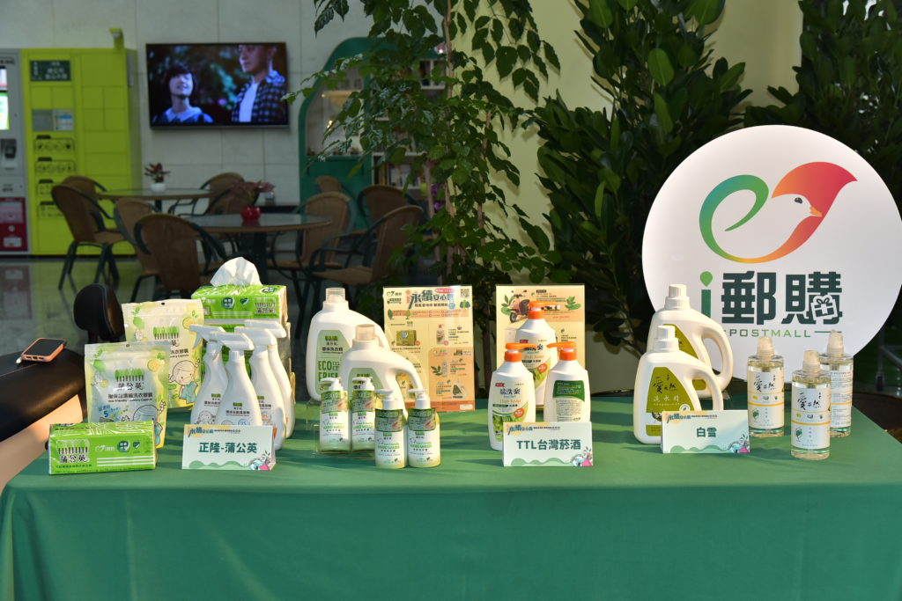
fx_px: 1253
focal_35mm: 50
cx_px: 451
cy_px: 300
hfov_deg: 39.6
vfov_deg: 27.0
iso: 500
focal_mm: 50
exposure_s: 1/100
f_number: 6.3
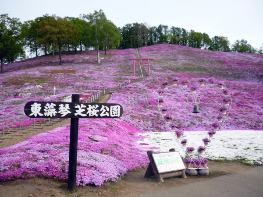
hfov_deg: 55.4
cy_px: 98
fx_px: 251
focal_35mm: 33
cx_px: 132
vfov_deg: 42.9
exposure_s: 1/640
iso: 100
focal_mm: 5.5
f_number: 2.8
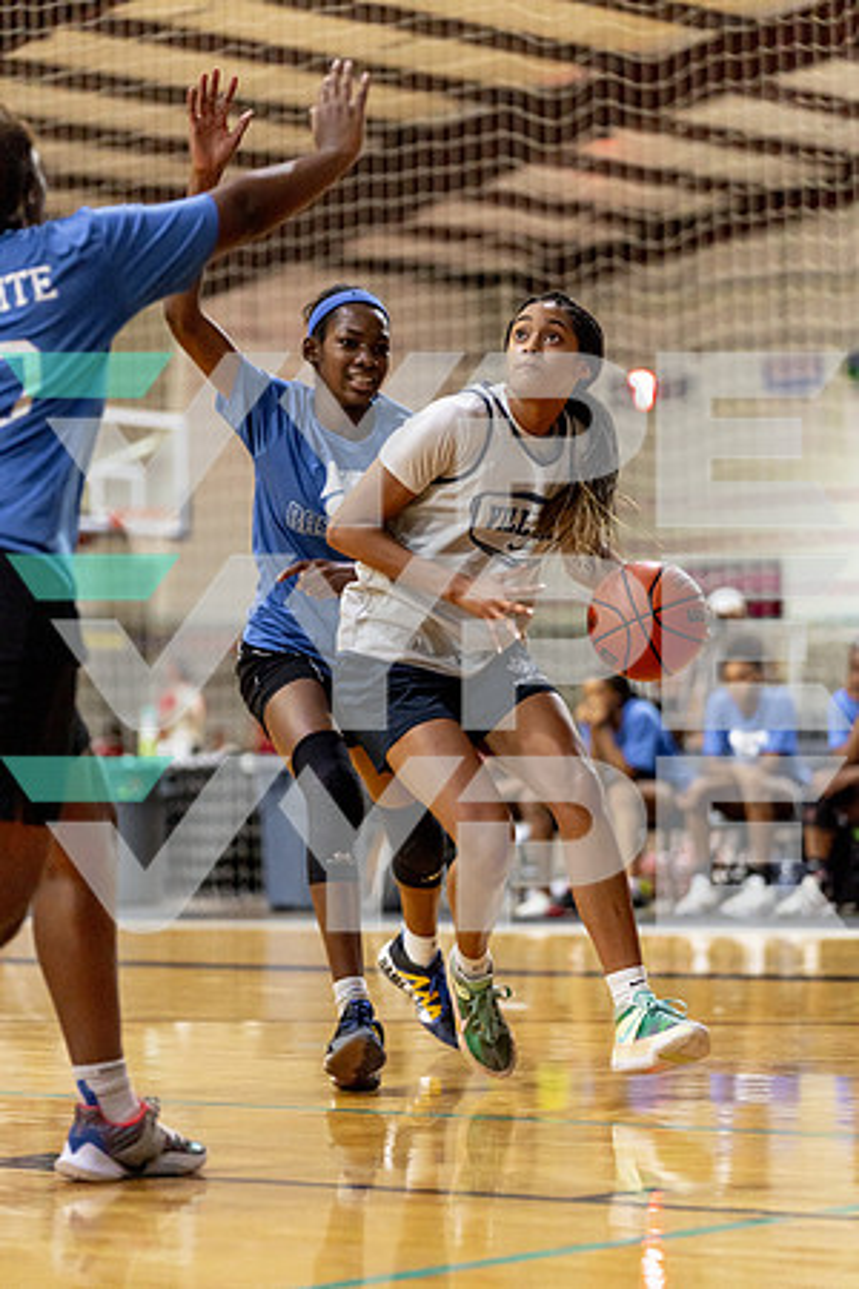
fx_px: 4330
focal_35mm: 121
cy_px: 644
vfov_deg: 16.9
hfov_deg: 11.3
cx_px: 430
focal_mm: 121
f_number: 2.8
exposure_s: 1/800
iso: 2500
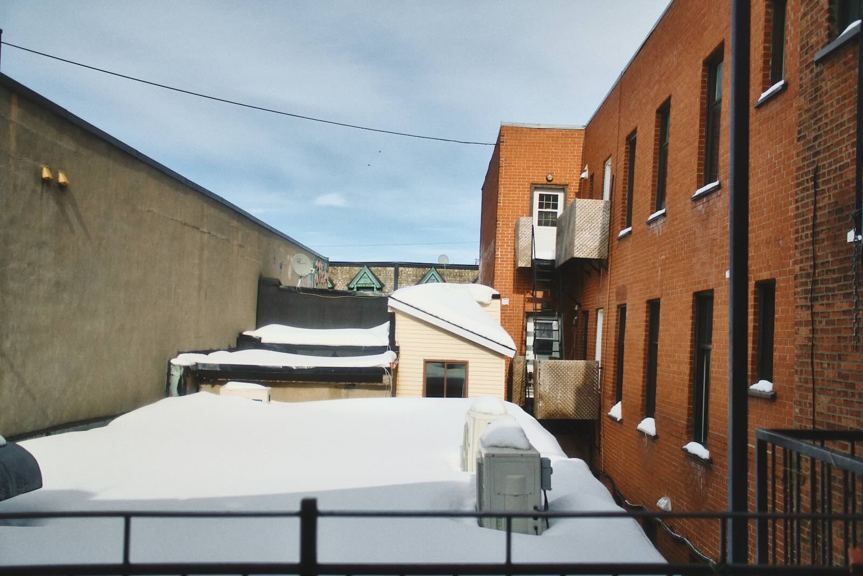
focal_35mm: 36
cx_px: 432
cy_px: 288
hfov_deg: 53.1
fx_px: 863
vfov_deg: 36.9
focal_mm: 24
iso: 100
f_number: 1.8
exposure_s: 1/4000
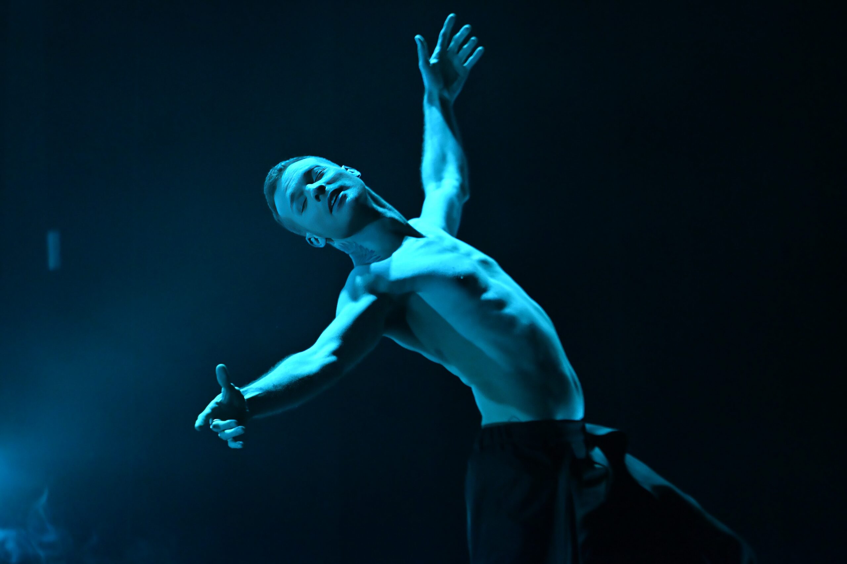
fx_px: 5470
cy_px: 282
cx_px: 424
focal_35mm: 232
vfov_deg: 5.9
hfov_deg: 8.9
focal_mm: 155
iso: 4000
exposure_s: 1/400
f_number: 2.8
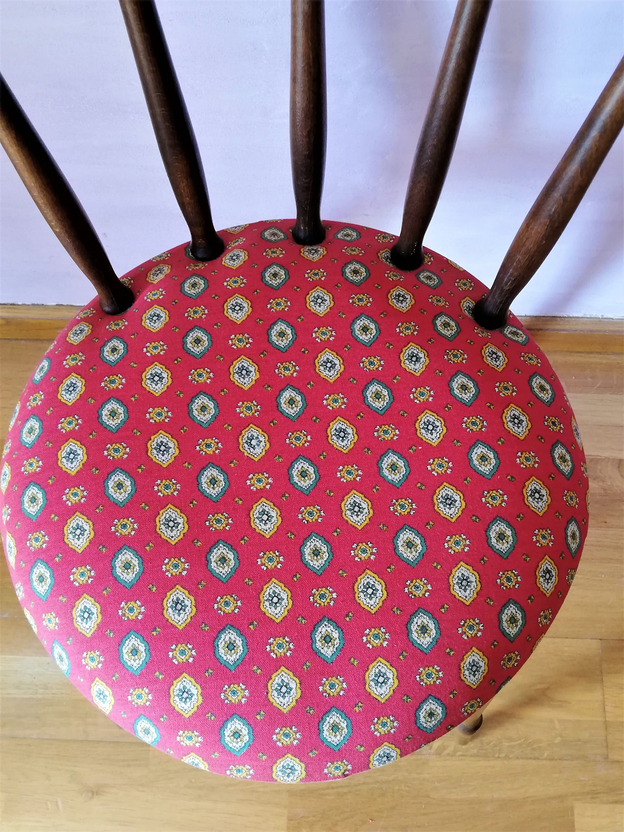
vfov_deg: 54.0
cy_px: 416
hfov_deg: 41.8
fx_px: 817
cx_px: 312
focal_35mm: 34
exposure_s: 1/33.3
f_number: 2.2
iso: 250
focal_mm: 3.81
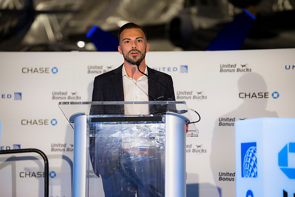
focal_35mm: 113
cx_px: 148
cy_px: 98
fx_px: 926
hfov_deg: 18.1
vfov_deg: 12.1
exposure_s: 1/160
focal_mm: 113
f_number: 2.8
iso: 720
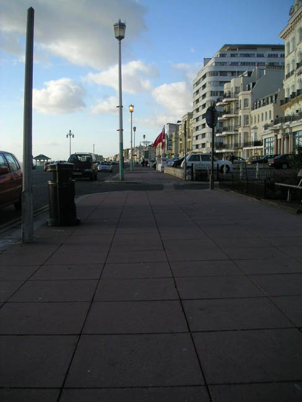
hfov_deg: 38.7
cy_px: 201
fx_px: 430
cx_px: 151
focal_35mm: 37
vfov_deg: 50.1
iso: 50
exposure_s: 1/750
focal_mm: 5.7
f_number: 2.8
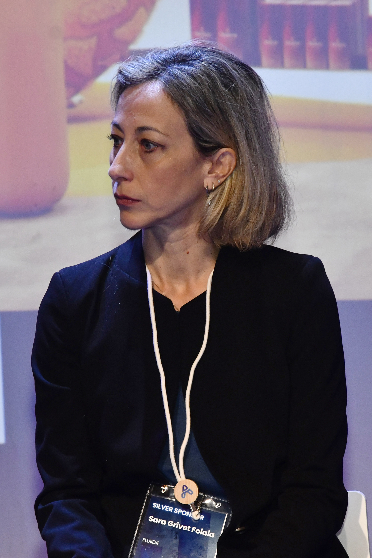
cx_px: 186
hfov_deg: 11.4
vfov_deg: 17.1
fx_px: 1860
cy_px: 279
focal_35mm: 120
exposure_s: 1/125
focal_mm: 80
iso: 1600
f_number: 6.3
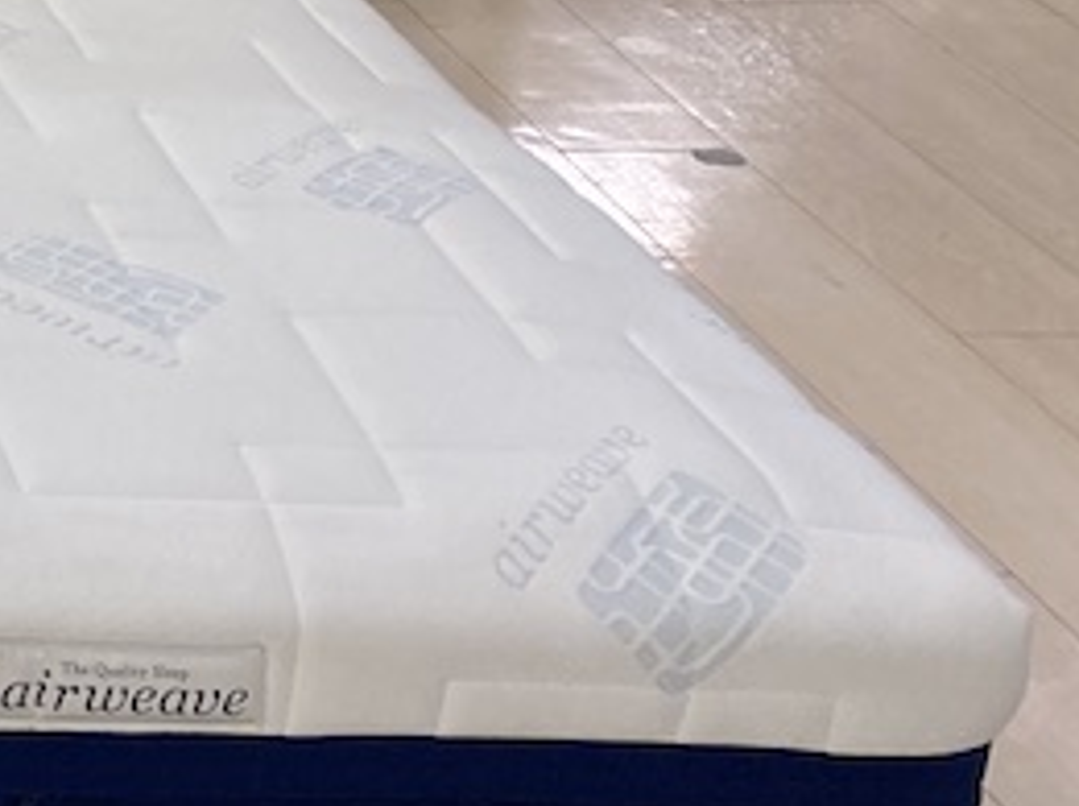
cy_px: -70
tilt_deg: -19.4
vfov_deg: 13.2
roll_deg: -0.3
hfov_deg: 15.2
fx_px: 3424
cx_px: -930
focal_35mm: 110
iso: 80
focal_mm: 3.99
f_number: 1.8
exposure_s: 1/120
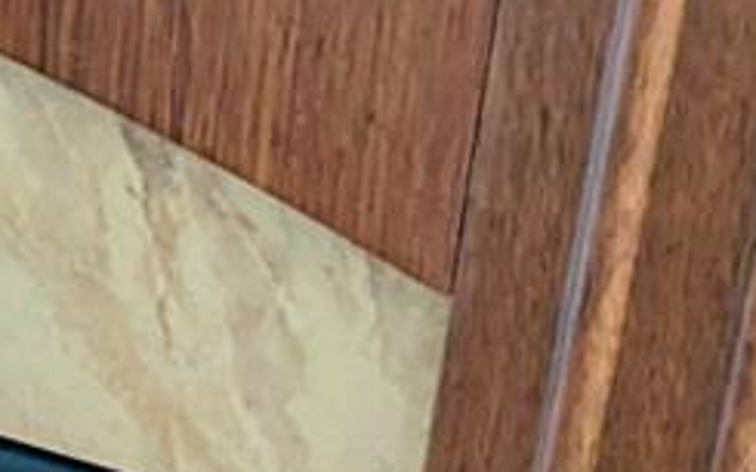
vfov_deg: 8.4
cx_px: -406
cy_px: 353
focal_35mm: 156
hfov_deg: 12.7
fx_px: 3213
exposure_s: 1/27
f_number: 1.85
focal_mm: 6.81
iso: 1457
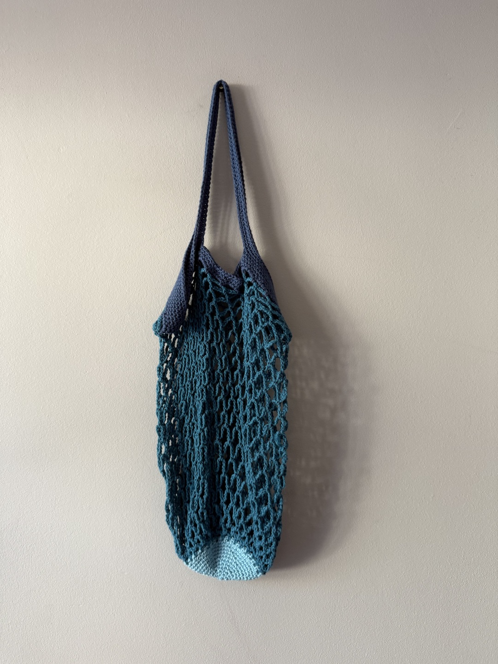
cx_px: 249
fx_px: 460
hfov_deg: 56.8
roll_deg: +1.2
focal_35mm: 24
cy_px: 332
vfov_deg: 71.6
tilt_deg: +5.1
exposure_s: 1/47
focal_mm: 6.76
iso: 250
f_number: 1.78
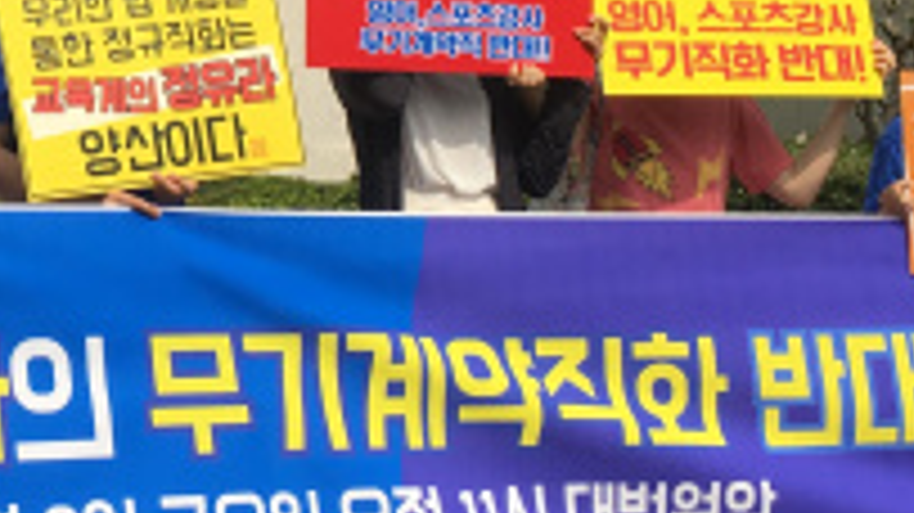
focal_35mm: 101
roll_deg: +1.1
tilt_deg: +3.2
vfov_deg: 11.8
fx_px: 2447
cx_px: -59
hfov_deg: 20.3
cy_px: -2
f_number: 2.2
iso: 25
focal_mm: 4.15
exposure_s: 1/2079
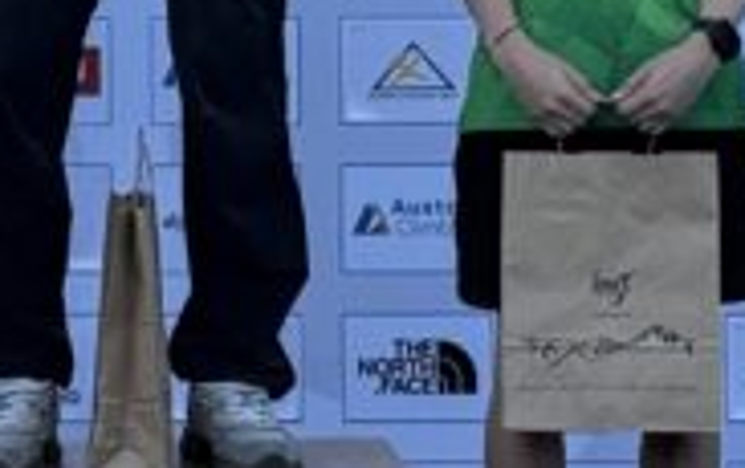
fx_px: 5775
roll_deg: -0.8
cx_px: 45
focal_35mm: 284
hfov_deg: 7.4
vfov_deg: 4.6
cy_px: -289
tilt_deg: -0.1
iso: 64
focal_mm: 6.76
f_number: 1.78
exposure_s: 1/527
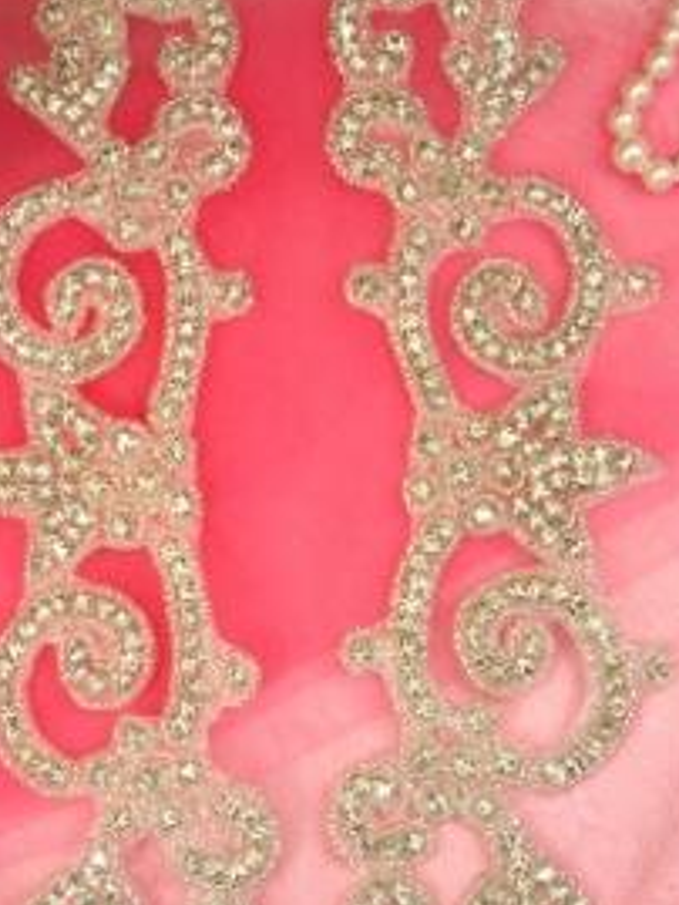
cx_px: 292
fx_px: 1568
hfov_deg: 24.4
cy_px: 518
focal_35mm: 60
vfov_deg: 32.1
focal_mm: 6.5
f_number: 4.1
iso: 80
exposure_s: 1/125
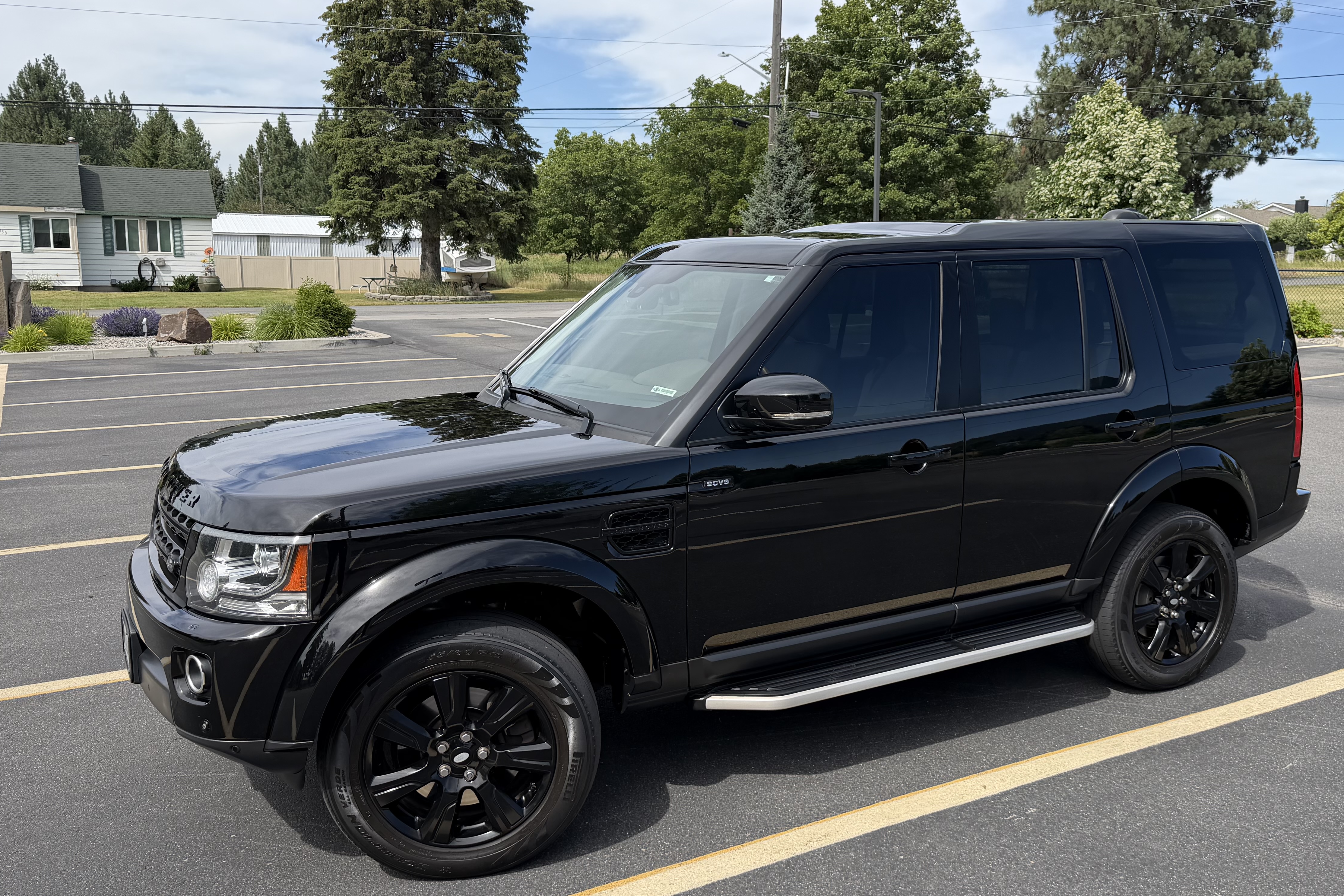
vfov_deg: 41.1
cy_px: 445
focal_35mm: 32
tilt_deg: -8.1
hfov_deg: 58.4
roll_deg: -0.3
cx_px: 778
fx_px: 1194
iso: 80
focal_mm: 6.76
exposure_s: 1/2370
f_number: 1.78
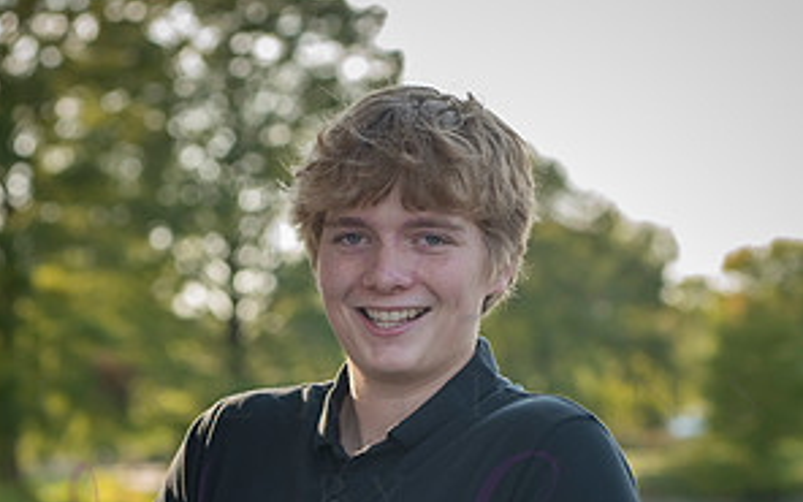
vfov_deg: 10.5
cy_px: 491
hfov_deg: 16.8
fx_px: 2714
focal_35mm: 124
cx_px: 399
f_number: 5
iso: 800
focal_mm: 80
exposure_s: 1/640
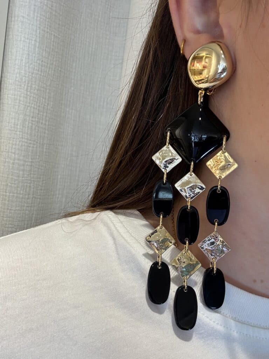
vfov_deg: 60.0
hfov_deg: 46.8
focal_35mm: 30
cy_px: 180
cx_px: 134
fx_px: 311
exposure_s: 1/50
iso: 50
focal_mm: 2.69
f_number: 1.9
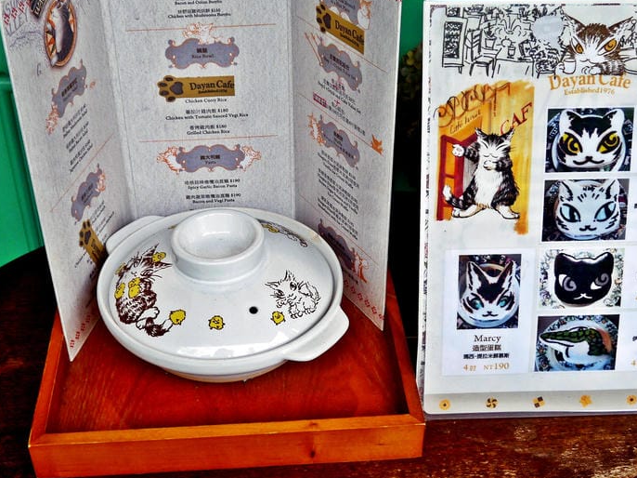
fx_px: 901
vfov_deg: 29.6
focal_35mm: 49
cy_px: 219
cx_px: 291
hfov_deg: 38.9
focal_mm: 14
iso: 160
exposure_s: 1/160
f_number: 4.5
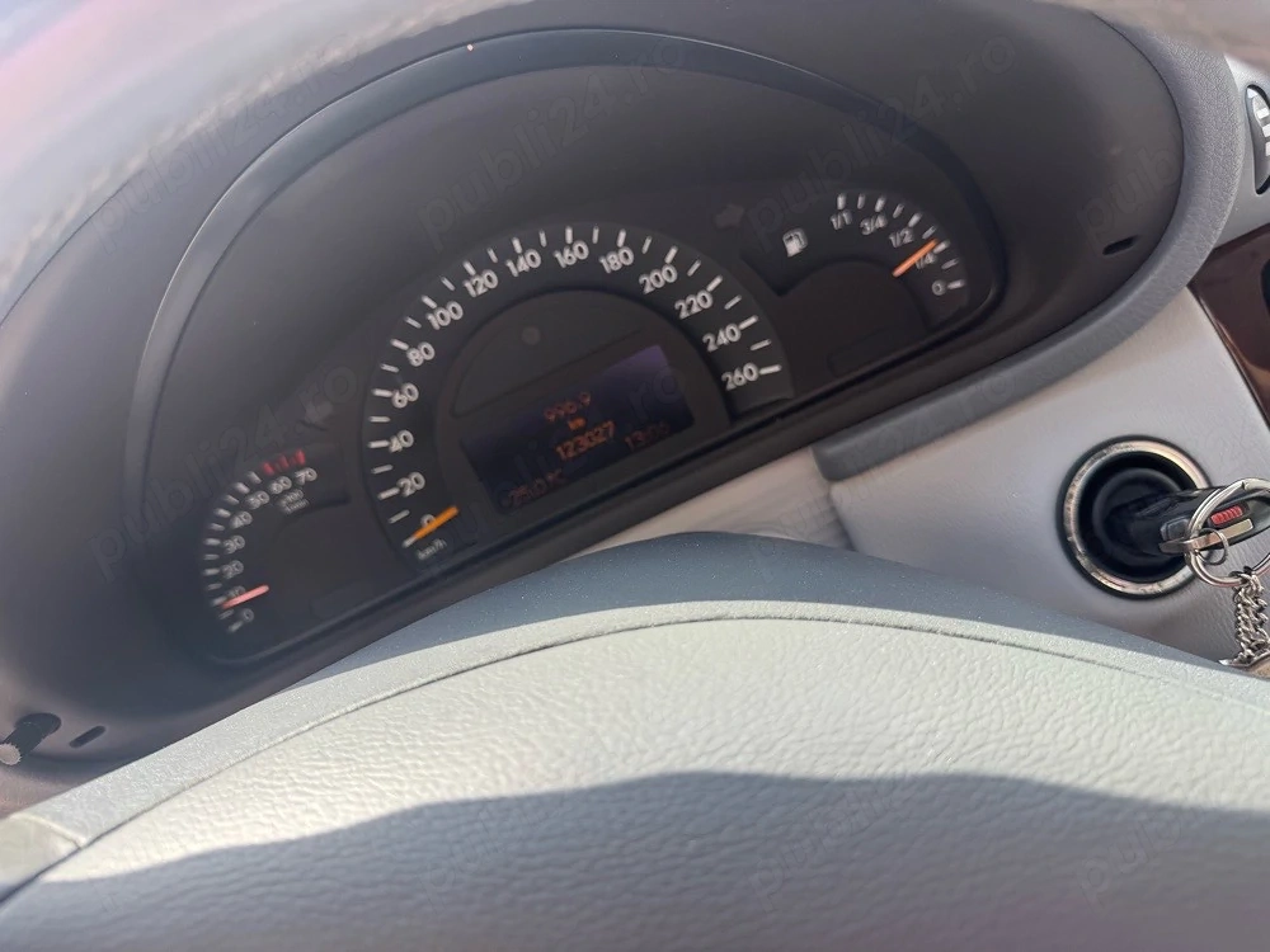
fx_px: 881
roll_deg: +25.6
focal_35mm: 24
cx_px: 635
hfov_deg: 71.6
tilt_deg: -28.8
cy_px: 476
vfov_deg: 56.8
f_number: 1.78
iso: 80
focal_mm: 6.76
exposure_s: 1/376
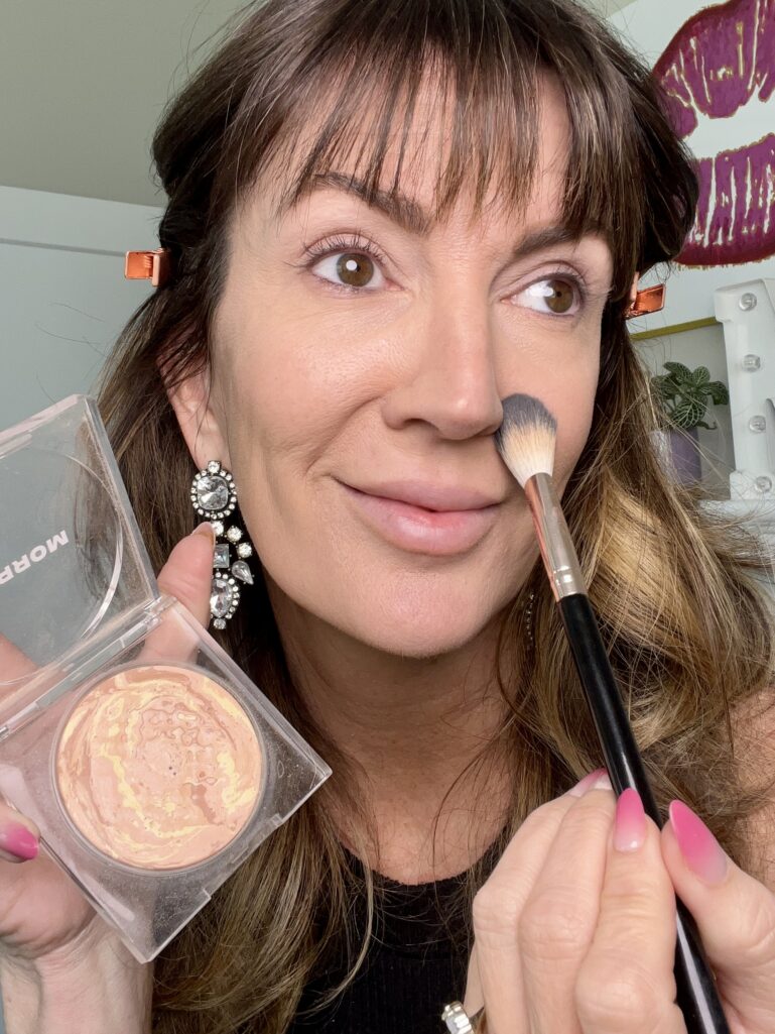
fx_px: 895
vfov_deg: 60.0
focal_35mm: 30
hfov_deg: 46.8
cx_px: 388
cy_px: 517
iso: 32
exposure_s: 1/121
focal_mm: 2.71
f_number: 2.2
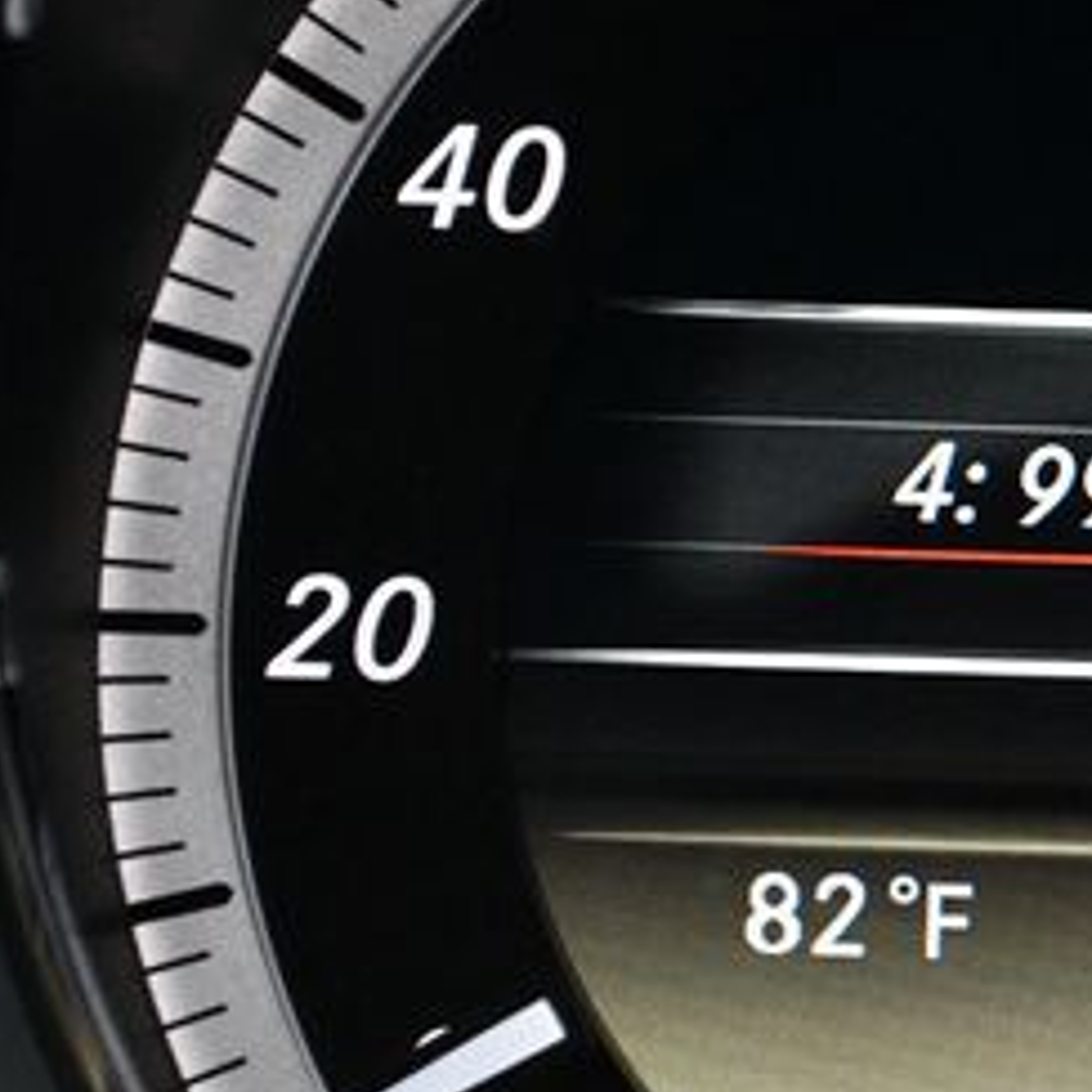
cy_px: 559
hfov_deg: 11.2
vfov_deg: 11.3
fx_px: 5496
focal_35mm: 154
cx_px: 1195
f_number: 5.3
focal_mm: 46
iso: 3200
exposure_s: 1/80
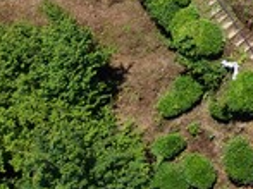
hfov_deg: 12.7
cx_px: 602
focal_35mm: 121
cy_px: -212
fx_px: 884
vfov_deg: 10.9
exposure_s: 1/125
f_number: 1.8
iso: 150
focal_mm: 8.67
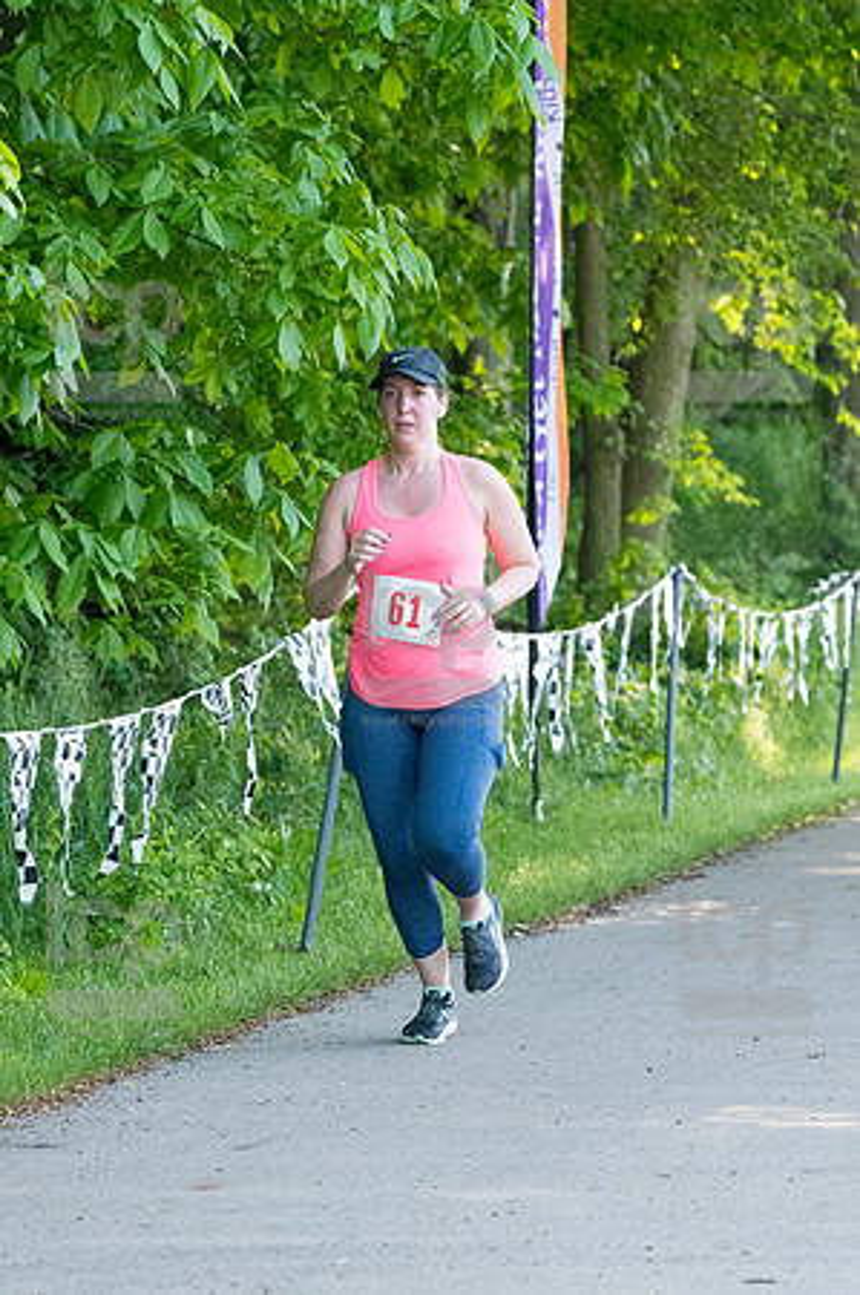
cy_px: 648
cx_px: 430
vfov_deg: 9.2
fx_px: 8081
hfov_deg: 6.1
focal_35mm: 225
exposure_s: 1/1600
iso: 4000
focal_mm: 150
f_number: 5.6
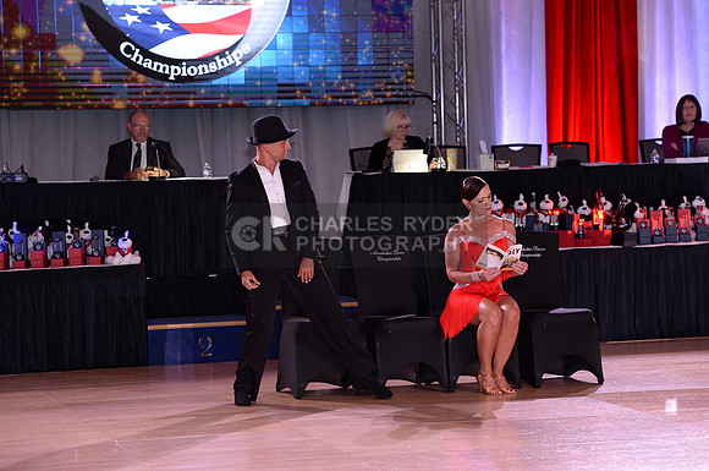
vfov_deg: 12.2
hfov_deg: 18.3
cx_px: 354
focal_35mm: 112
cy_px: 236
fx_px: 2203
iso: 1600
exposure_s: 1/250
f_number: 4.5
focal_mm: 112
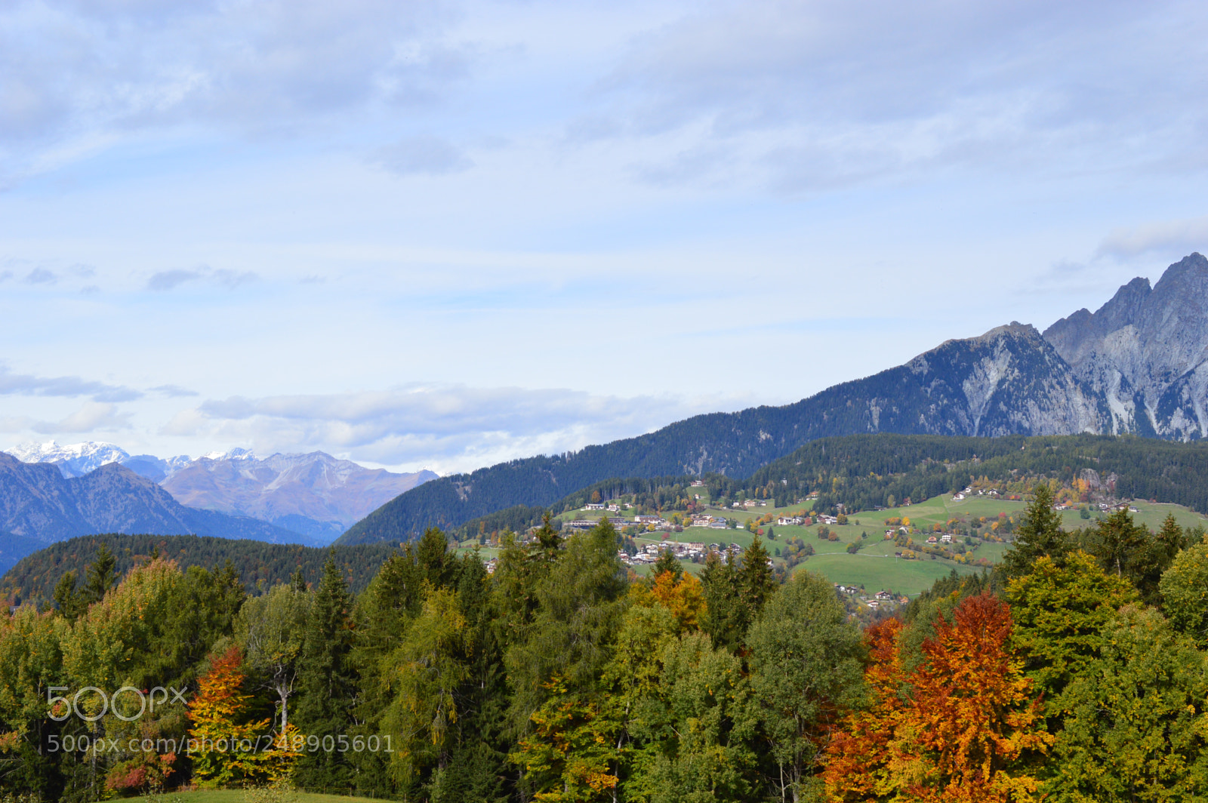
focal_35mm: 60
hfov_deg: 33.4
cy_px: 402
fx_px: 2012
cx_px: 604
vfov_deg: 22.6
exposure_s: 1/500
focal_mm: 40
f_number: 11
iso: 360
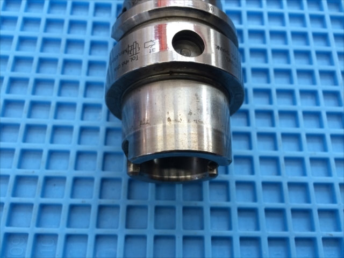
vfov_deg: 48.2
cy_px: 129
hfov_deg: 61.7
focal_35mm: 29
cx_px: 172
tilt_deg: -70.1
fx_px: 288
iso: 40
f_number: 2.2
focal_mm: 4.15
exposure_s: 1/30
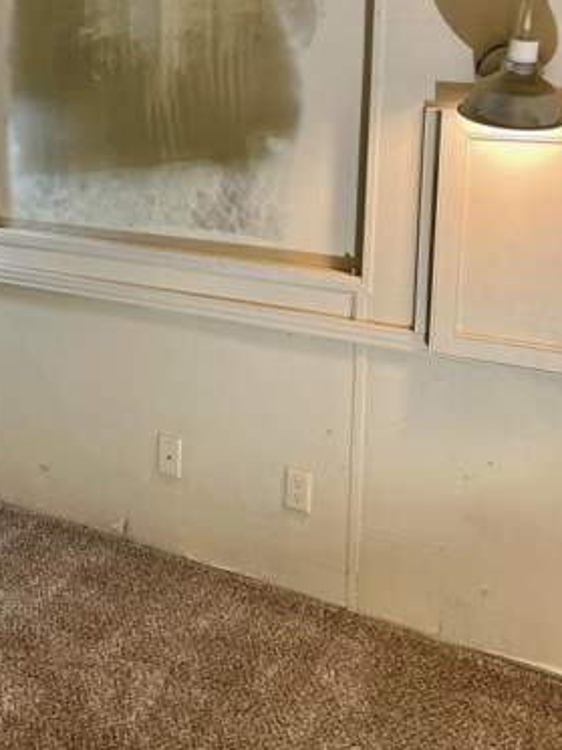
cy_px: 220
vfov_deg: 42.9
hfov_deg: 32.7
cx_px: 117
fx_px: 931
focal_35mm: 43
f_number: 1.6
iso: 125
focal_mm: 5.1
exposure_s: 1/120
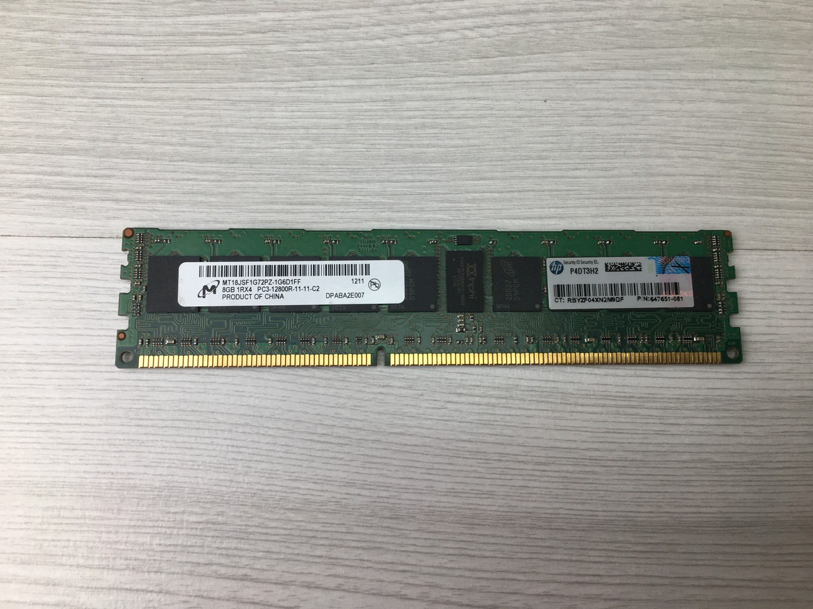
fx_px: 681
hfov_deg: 61.7
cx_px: 406
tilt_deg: -79.4
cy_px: 304
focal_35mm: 29
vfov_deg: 48.2
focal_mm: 4.15
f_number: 2.2
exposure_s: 1/120
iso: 32
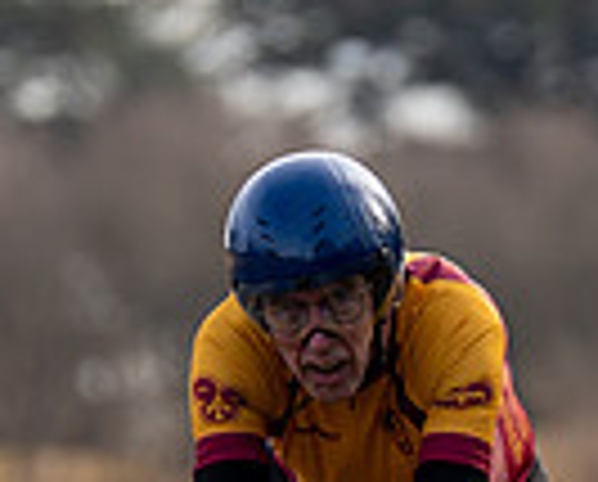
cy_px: 474
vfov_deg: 1.3
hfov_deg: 1.6
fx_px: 22012
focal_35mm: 1241
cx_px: 393
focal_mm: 200
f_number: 4
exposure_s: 1/800
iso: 160
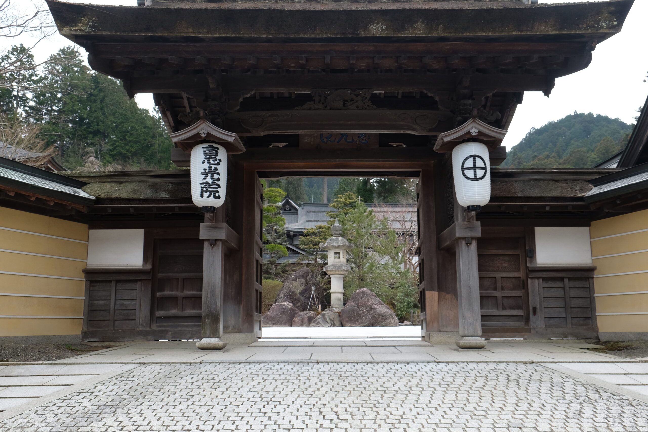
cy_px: 216
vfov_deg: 40.0
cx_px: 324
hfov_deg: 57.2
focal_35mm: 33
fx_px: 594
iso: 400
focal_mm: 22.3
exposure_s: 1/500
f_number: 5.6
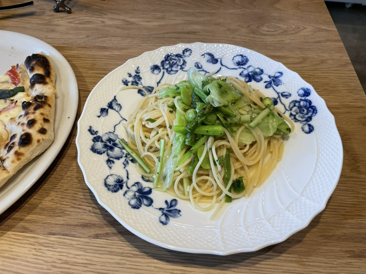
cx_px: 183
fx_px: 275
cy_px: 137
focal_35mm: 26
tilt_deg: -51.8
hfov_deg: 67.3
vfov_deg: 53.1
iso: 125
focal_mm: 4.2
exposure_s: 1/120
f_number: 1.6
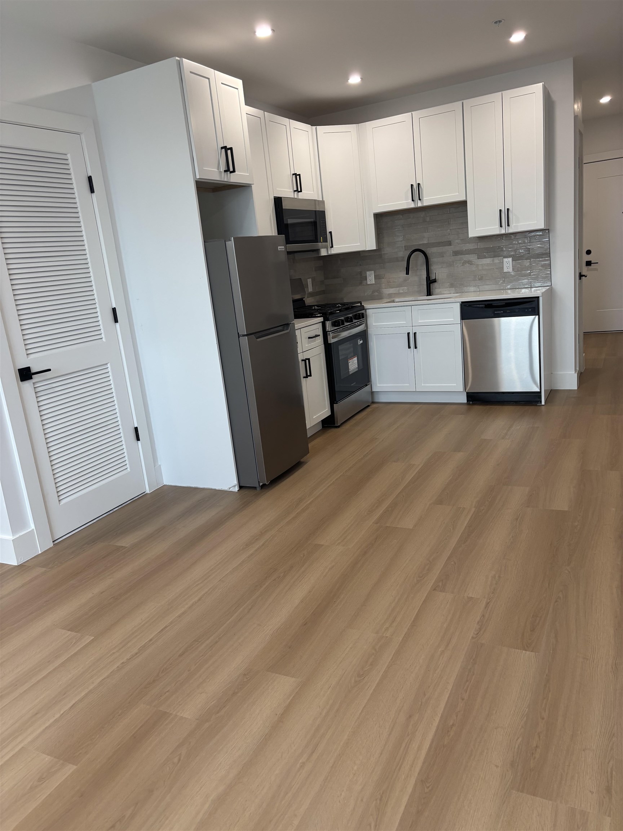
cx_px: 312
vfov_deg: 67.3
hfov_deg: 53.1
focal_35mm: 26
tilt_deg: -13.7
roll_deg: +5.4
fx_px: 624
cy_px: 416
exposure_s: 1/120
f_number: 1.6
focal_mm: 5.96
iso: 100
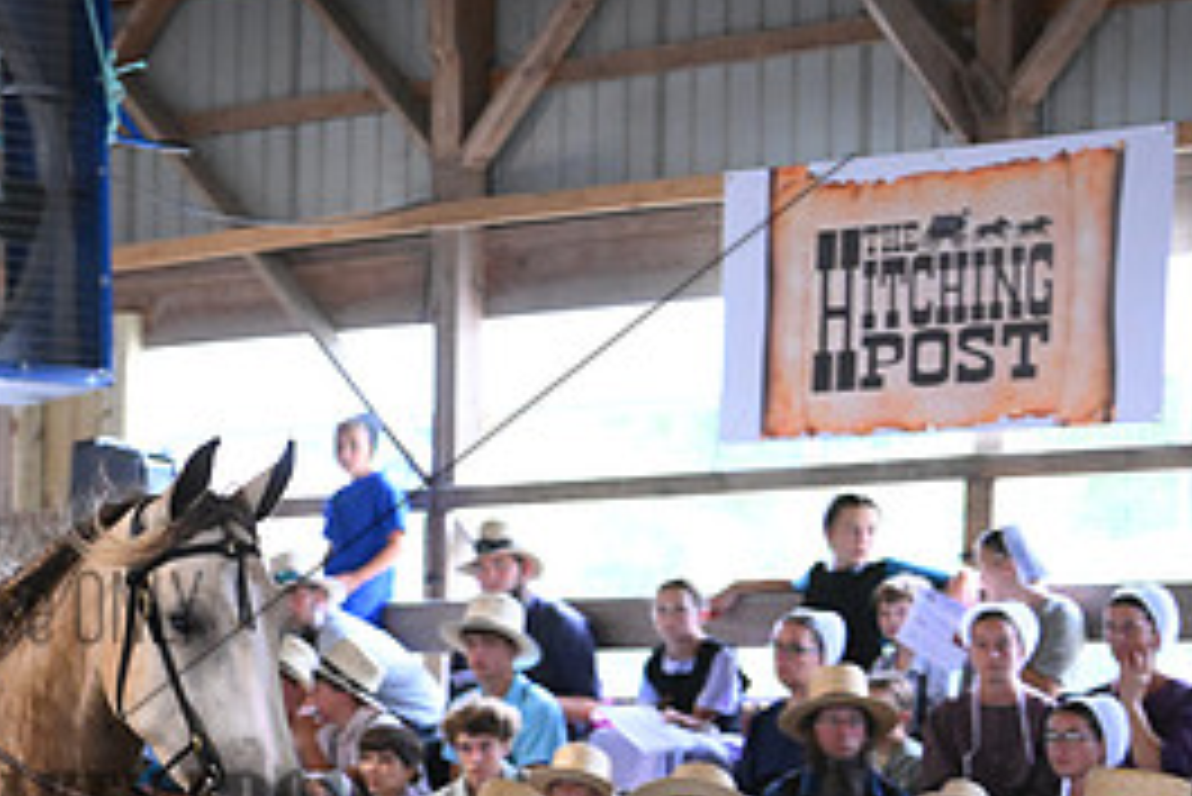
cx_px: -18
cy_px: 843
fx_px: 5069
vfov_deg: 8.9
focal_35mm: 153
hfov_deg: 13.2
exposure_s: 1/487
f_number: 4
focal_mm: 70
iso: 6400
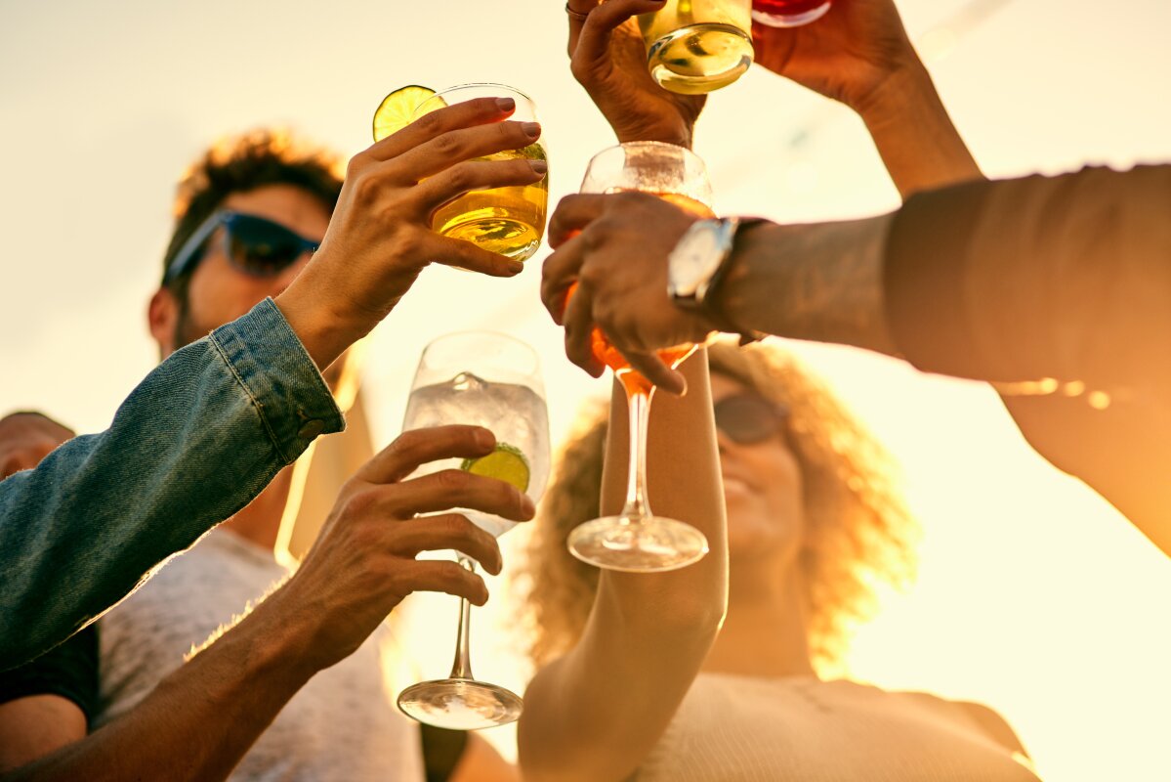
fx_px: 2765
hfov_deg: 23.9
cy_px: 391
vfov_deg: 16.1
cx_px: 586
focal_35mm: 85
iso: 160
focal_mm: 85
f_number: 2.8
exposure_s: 1/2000
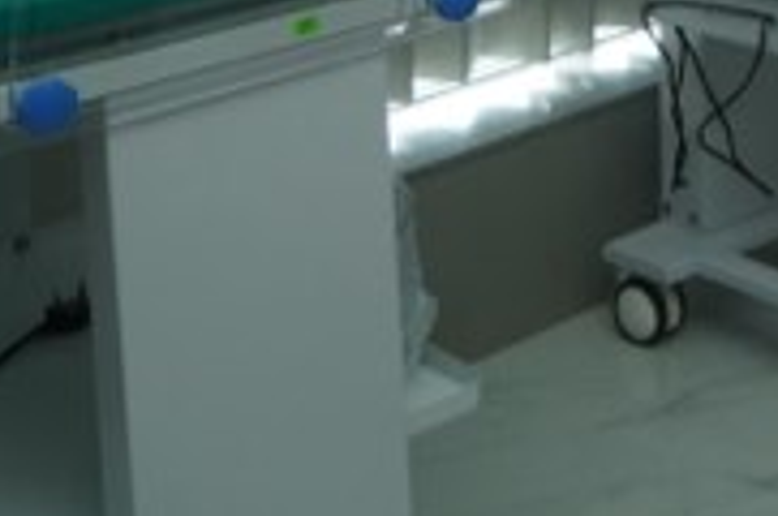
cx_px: 1156
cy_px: -421
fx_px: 2006
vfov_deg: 13.2
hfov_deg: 19.3
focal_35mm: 93
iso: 1250
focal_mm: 24
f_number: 5.6
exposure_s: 1/125
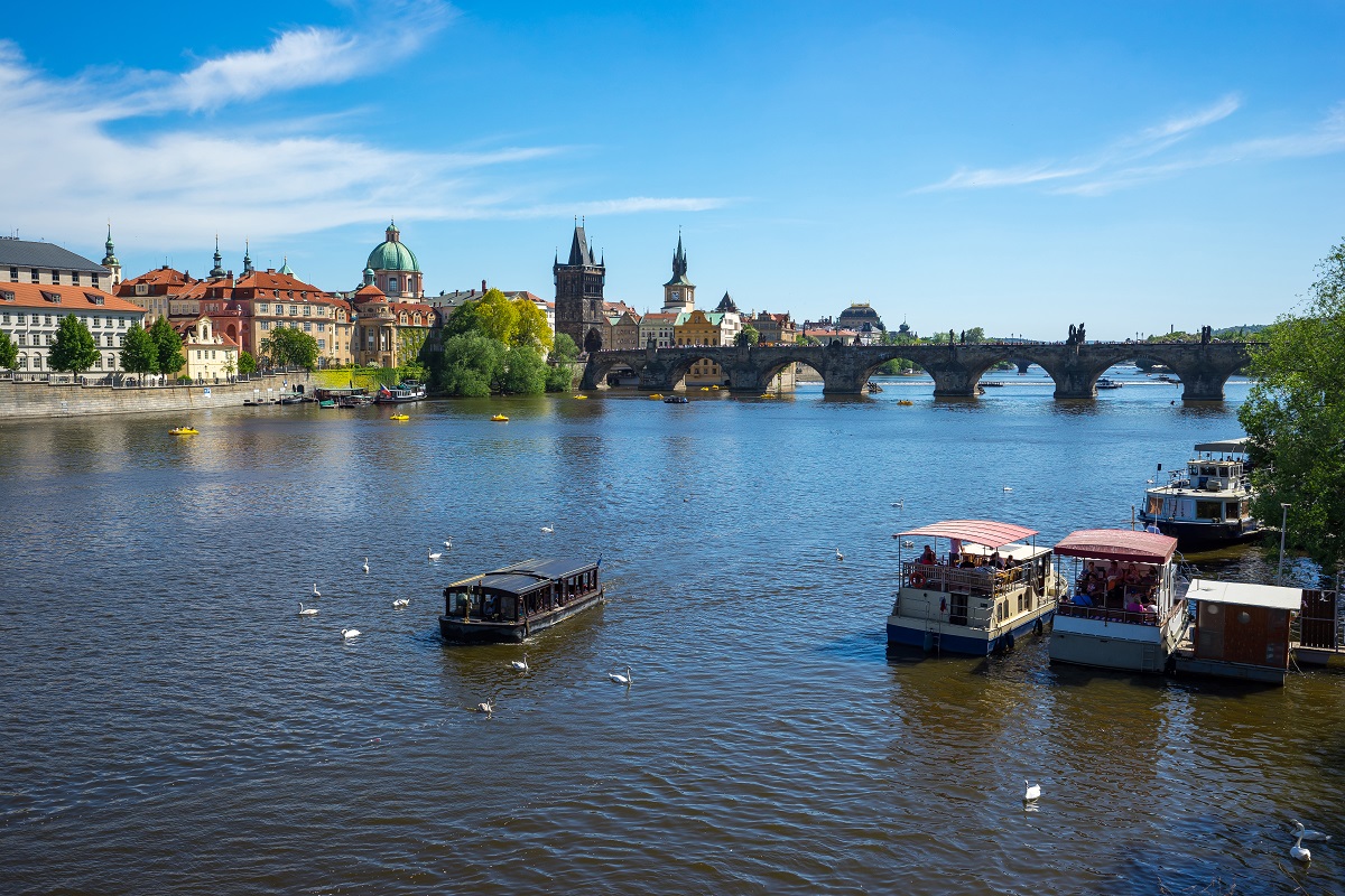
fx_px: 1308
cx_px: 672
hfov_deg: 54.4
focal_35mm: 35
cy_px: 448
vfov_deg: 37.9
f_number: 8
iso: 100
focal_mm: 35
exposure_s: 1/400
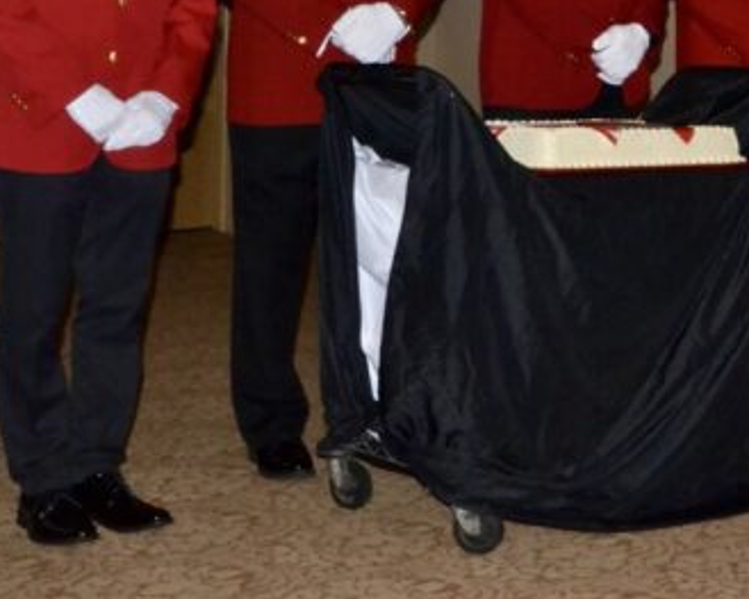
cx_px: 719
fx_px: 1819
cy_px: 91
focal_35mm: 82
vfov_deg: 18.5
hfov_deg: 22.5
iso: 3200
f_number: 20
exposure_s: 1/60
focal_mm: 25
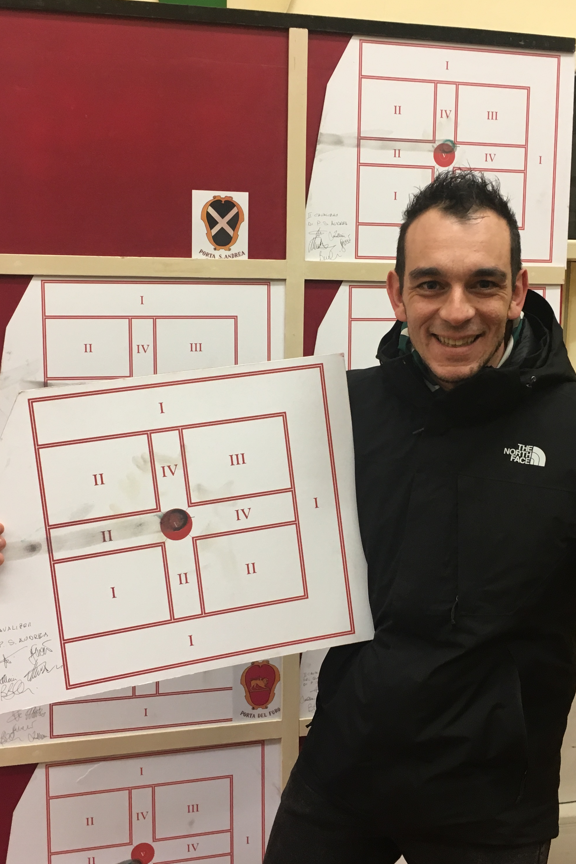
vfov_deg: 47.4
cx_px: 304
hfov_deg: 32.6
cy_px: 431
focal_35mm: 41
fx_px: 984
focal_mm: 4.15
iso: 100
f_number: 2.2
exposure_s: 1/33
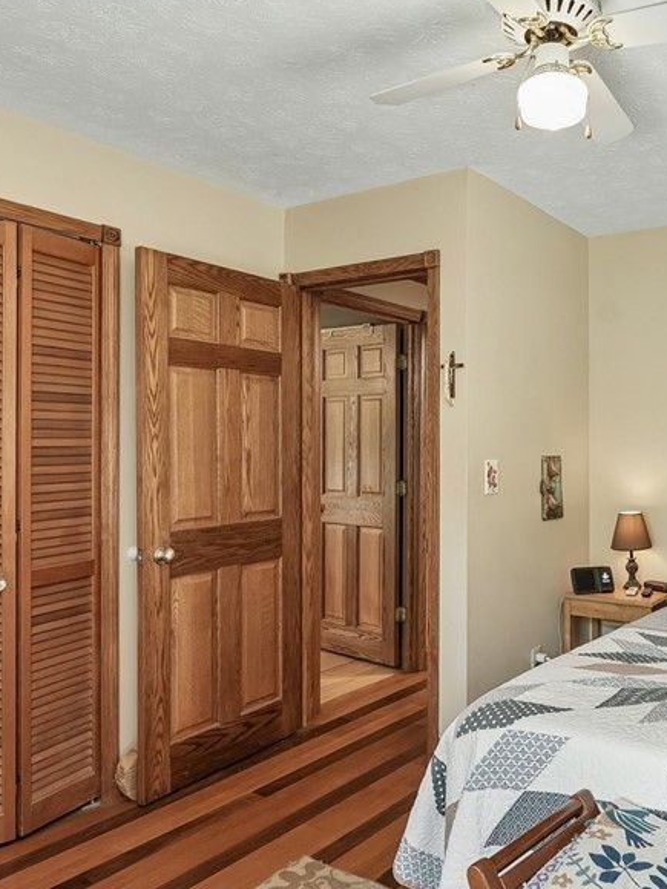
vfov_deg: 65.3
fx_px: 694
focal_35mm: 27
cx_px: 540
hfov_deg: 48.3
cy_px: 462
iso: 400
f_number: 6.3
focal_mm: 15
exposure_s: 1/10
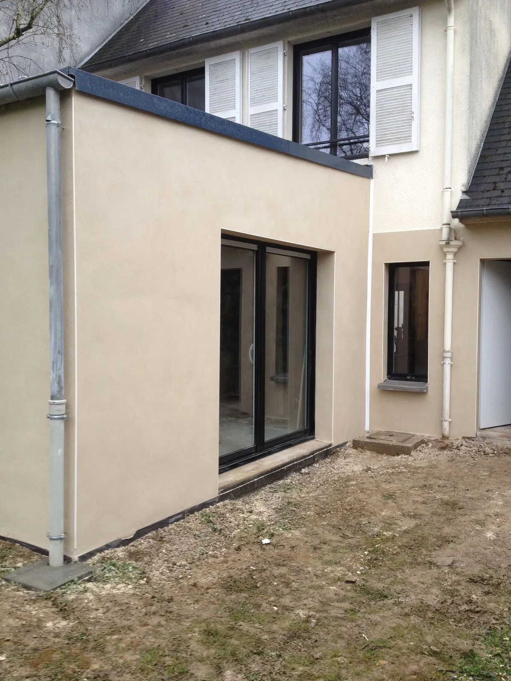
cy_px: 340
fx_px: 689
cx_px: 256
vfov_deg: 52.6
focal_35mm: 35
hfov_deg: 40.7
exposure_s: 1/24
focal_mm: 4.28
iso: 50
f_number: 2.4
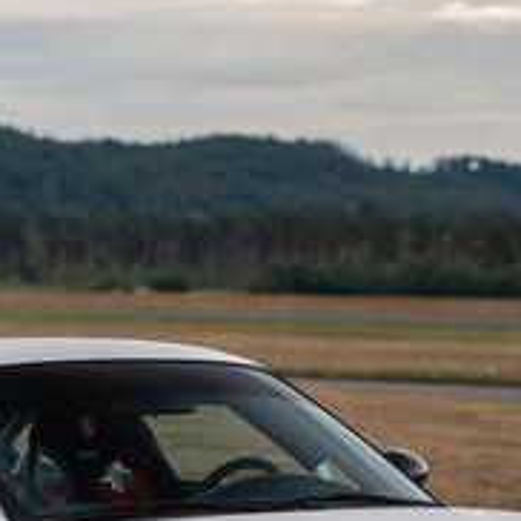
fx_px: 3529
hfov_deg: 8.4
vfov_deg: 8.4
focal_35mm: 207
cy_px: 561
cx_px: 179
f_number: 2.8
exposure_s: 1/400
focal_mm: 57.9
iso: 100
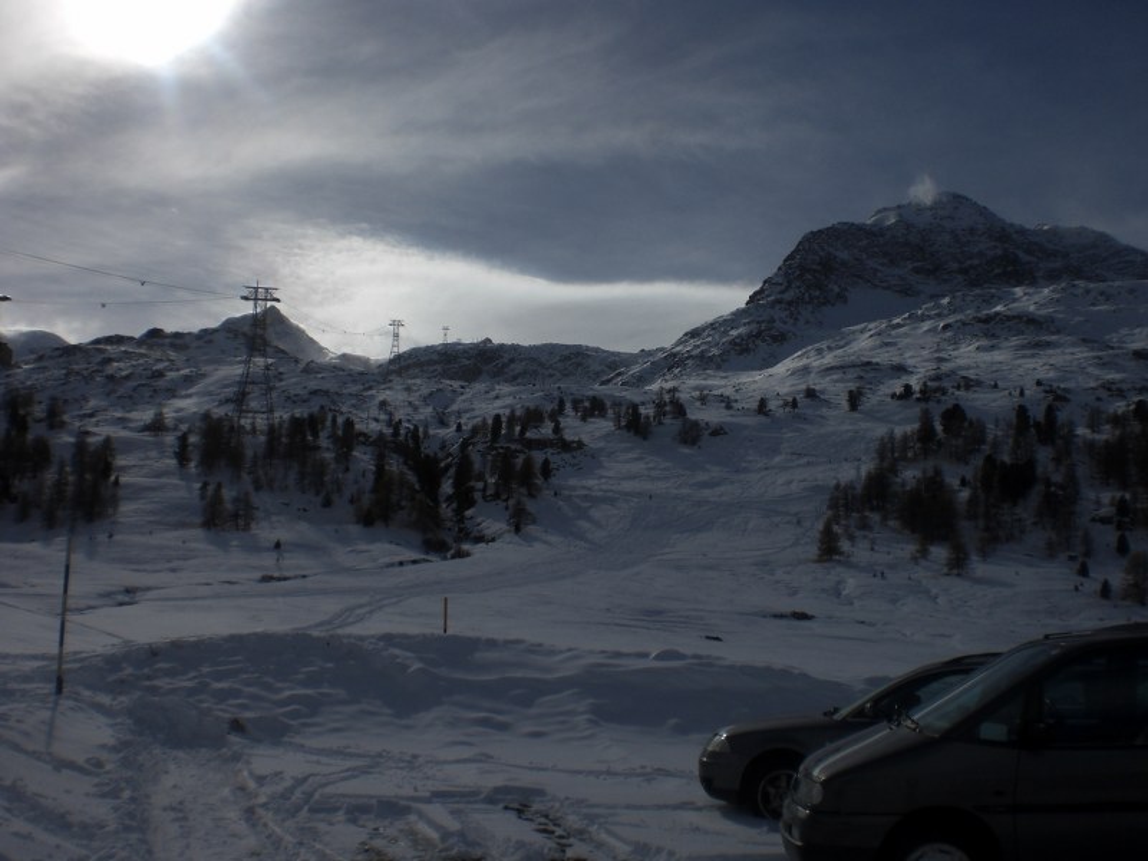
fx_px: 1260
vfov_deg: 37.7
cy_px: 430
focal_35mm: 38
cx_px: 574
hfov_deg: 49.0
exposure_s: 1/2000
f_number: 4.4
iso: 50
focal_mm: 6.3
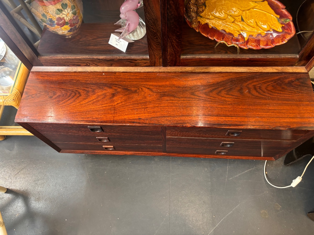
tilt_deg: -64.8
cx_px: 157
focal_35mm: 26
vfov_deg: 53.1
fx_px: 236
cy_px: 118
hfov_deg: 67.3
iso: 200
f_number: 1.6
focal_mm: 5.96
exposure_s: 1/50
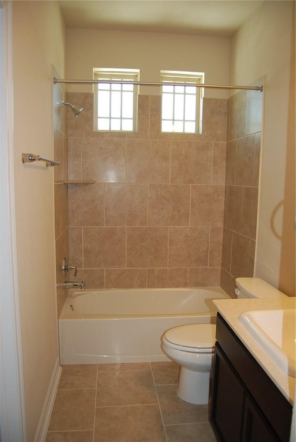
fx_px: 332
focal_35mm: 27
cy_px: 221
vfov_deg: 67.3
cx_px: 148
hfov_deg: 48.0
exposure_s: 1/60
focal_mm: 18
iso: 200
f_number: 3.5
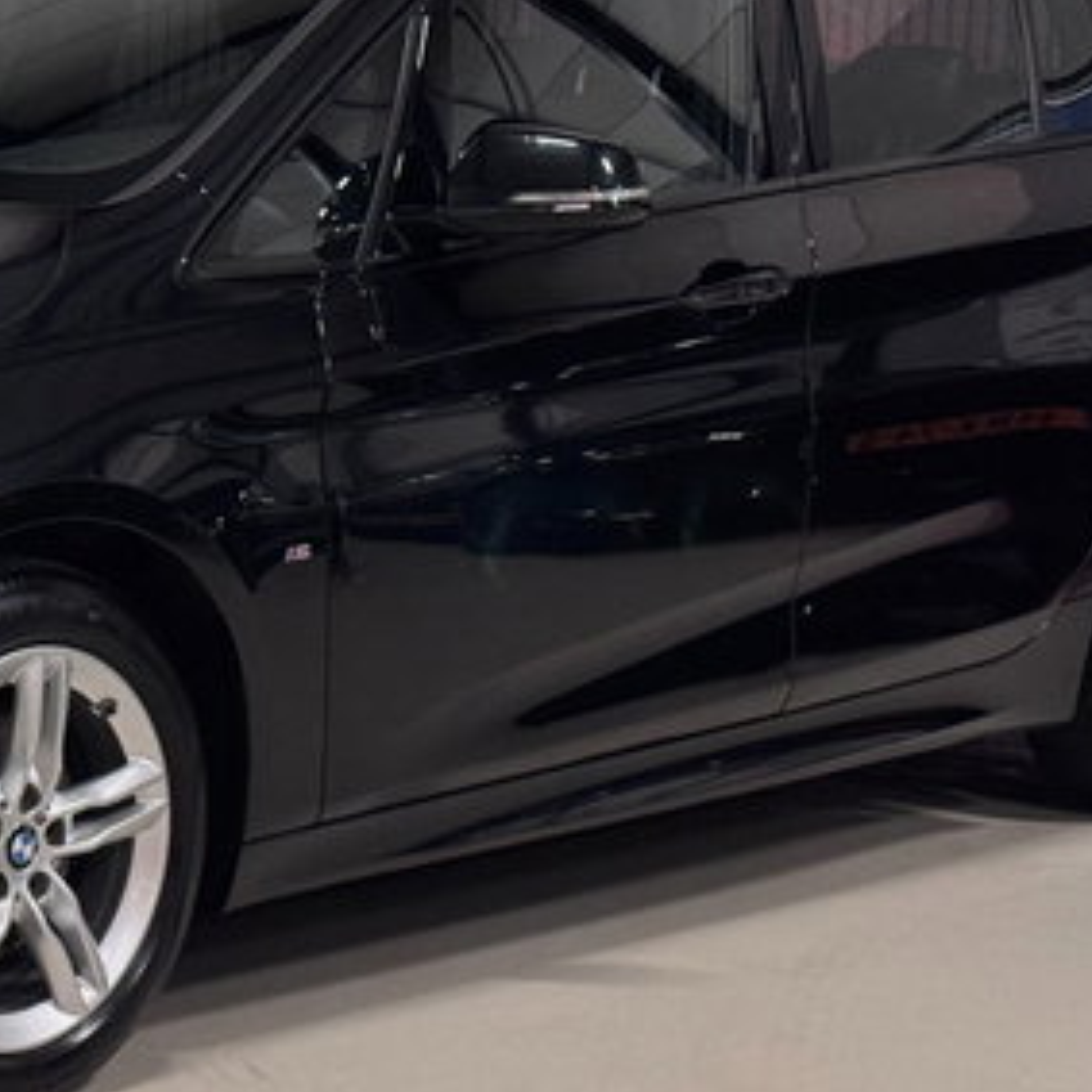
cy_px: 556
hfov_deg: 15.1
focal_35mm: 114
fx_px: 4069
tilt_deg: -7.2
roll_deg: -1.6
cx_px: 73
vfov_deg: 15.3
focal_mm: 6.76
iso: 320
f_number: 1.78
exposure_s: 1/33
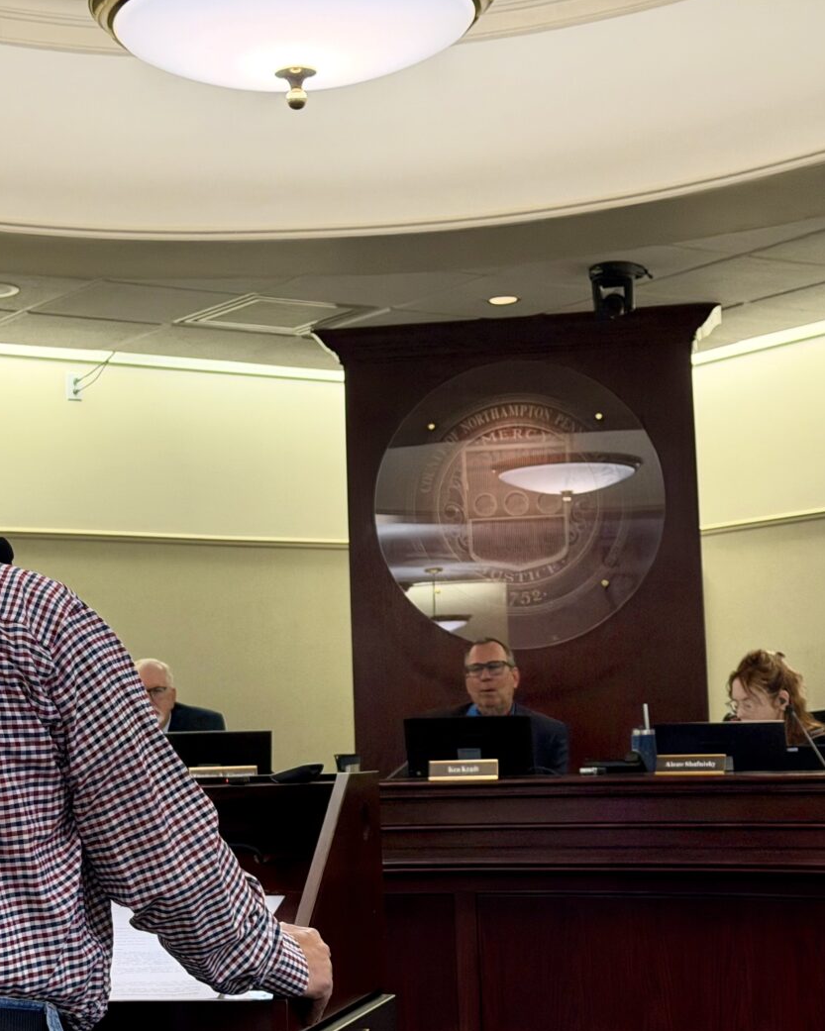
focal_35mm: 72
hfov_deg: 21.2
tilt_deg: +4.3
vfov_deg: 26.4
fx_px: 2197
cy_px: 568
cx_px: 276
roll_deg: +2.1
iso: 200
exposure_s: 1/120
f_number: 1.78
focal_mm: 6.76
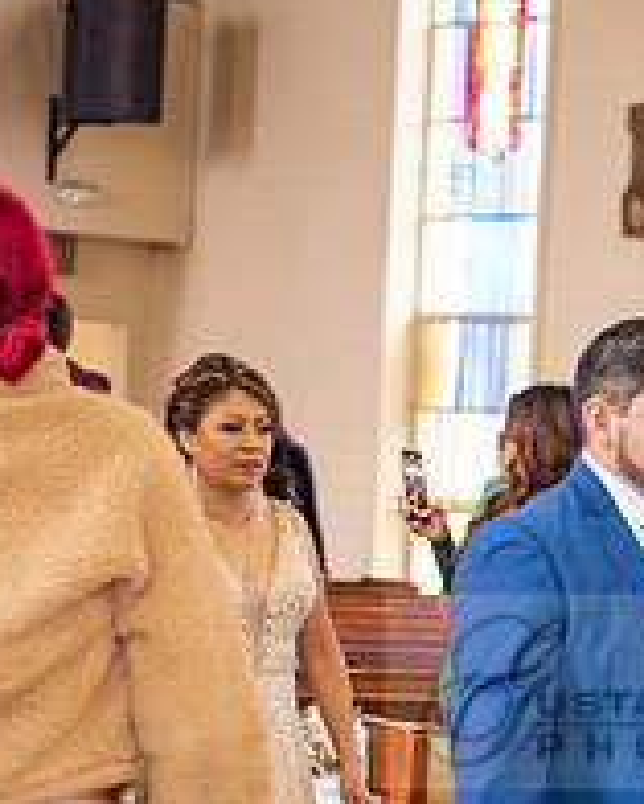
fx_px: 4618
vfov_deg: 9.9
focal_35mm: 194
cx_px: 742
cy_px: 691
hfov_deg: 7.9
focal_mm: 70
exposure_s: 1/250
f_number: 2.8
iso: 2000
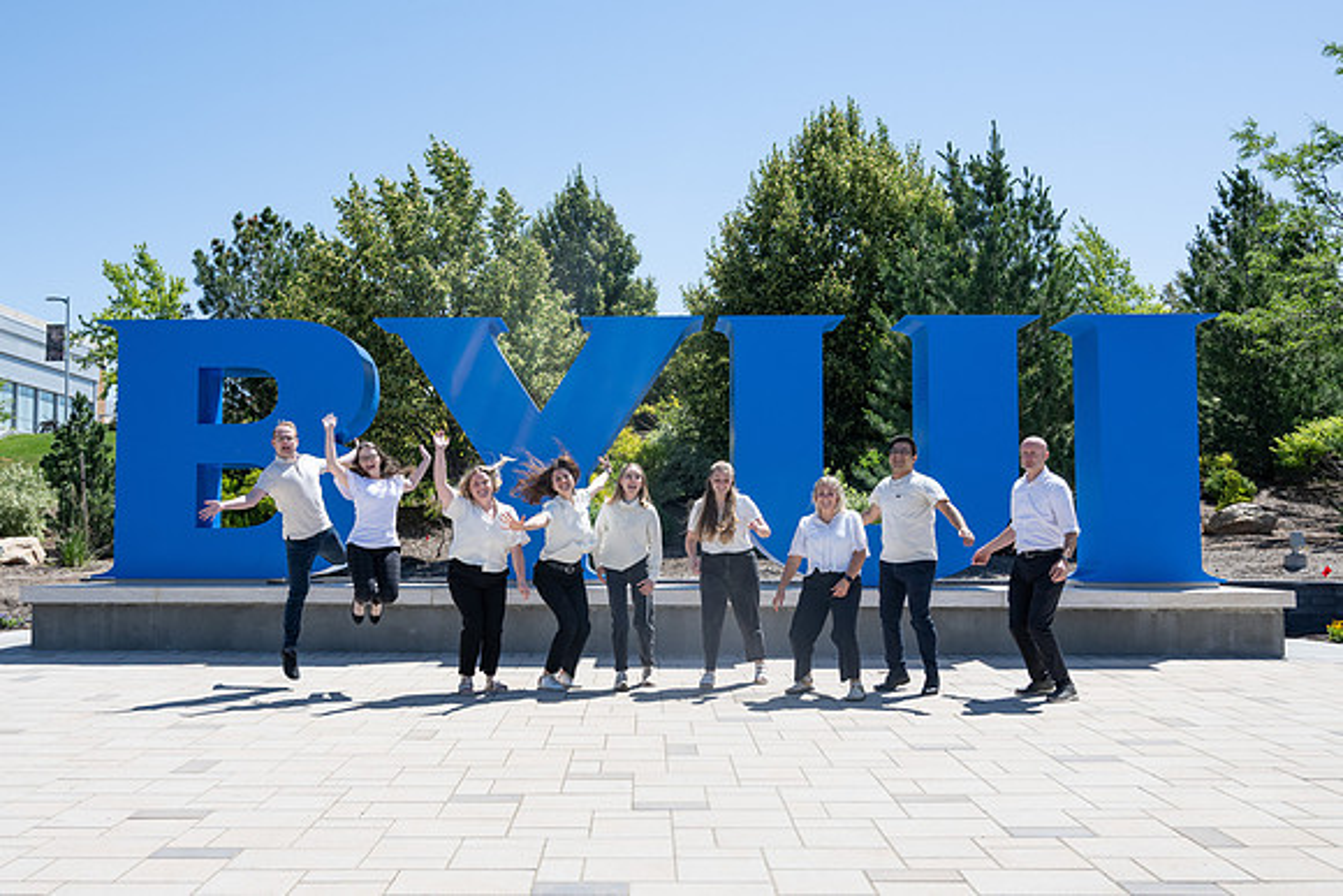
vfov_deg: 34.7
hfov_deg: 50.0
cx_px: 579
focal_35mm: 38
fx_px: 1434
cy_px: 445
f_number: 8
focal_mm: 26.5
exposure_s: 1/400
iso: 200
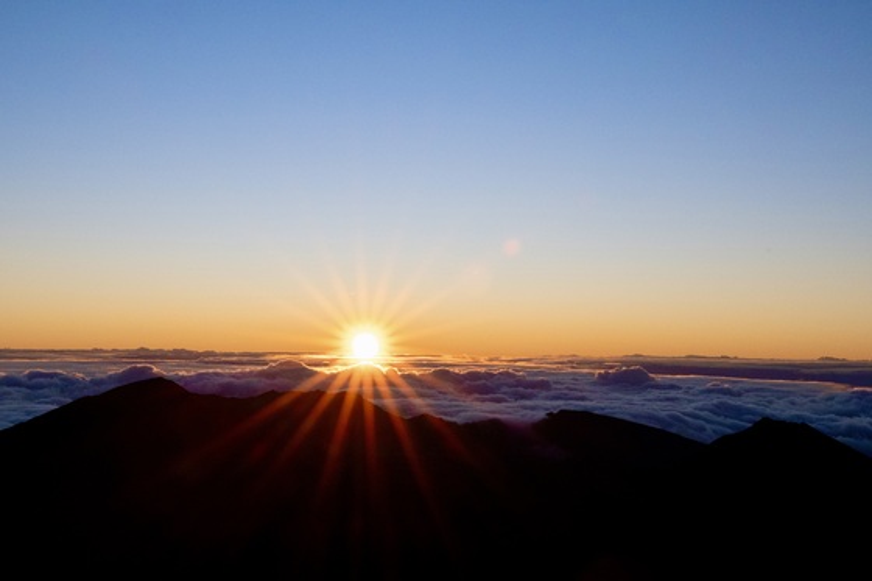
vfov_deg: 27.0
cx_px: 436
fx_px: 1211
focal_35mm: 50
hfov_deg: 39.6
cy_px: 290
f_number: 16
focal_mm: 33.5
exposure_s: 1/1000
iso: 3200
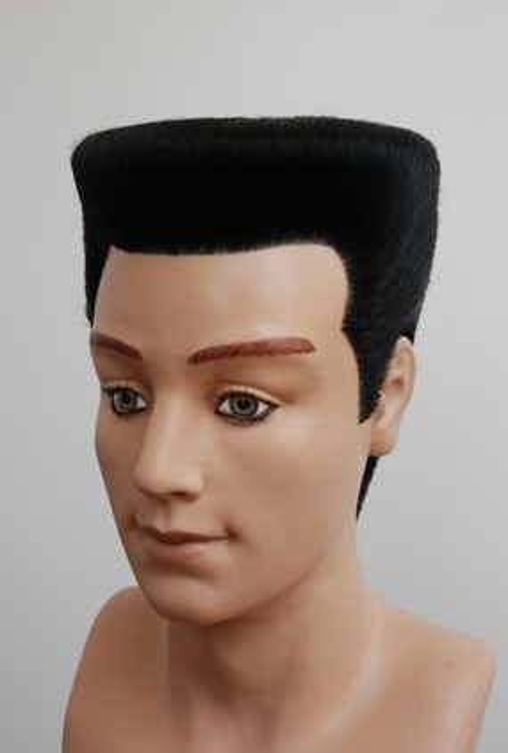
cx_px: 254
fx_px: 1007
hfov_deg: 28.3
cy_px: 376
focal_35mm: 48
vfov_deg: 41.0
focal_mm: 32
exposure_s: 1/125
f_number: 5.6
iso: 1000
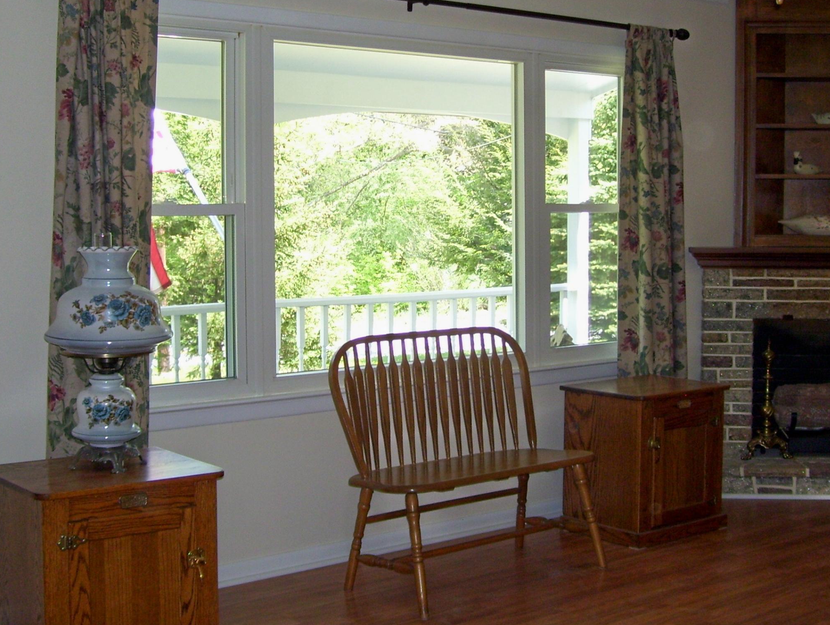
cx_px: 393
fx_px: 1296
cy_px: 278
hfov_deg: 35.5
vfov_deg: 27.1
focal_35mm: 54
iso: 80
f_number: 2.7
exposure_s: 1/50
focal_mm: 6
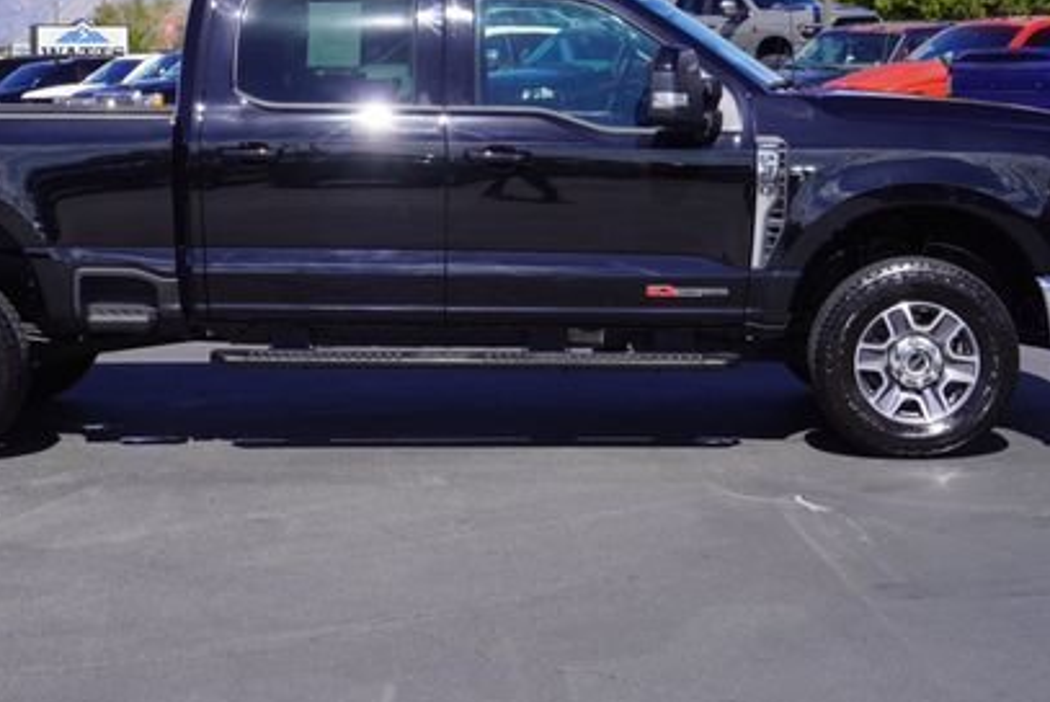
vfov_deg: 17.6
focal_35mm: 78
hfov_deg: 26.0
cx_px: 392
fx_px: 2270
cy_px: 281
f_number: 11
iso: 100
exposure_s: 1/125
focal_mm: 33
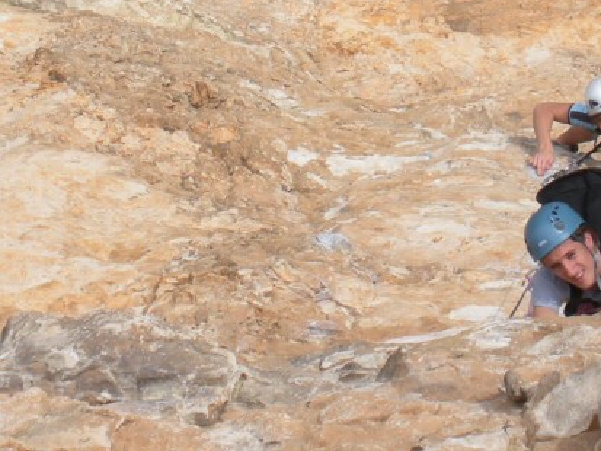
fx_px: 3230
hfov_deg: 10.6
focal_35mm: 186
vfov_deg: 7.9
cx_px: 359
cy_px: -109
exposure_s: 1/267
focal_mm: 11.2
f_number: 4.6
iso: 64
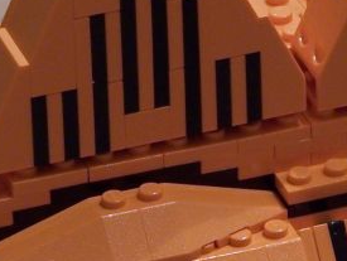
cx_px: 266
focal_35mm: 476
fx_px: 4778
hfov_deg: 4.2
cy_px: 265
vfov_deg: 3.1
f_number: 3.2
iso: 80
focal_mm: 21.2
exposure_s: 1/2
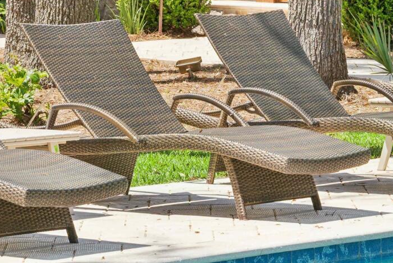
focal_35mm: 262
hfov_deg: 7.8
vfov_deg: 5.2
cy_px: -238
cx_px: 515
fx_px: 2861
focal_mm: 61
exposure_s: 1/250
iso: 250
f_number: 8
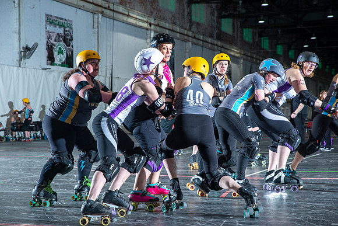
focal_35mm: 70
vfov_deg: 19.5
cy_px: 113
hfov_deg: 28.8
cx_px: 169
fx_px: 657
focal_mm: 70
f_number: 7.1
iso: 800
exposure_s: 1/160
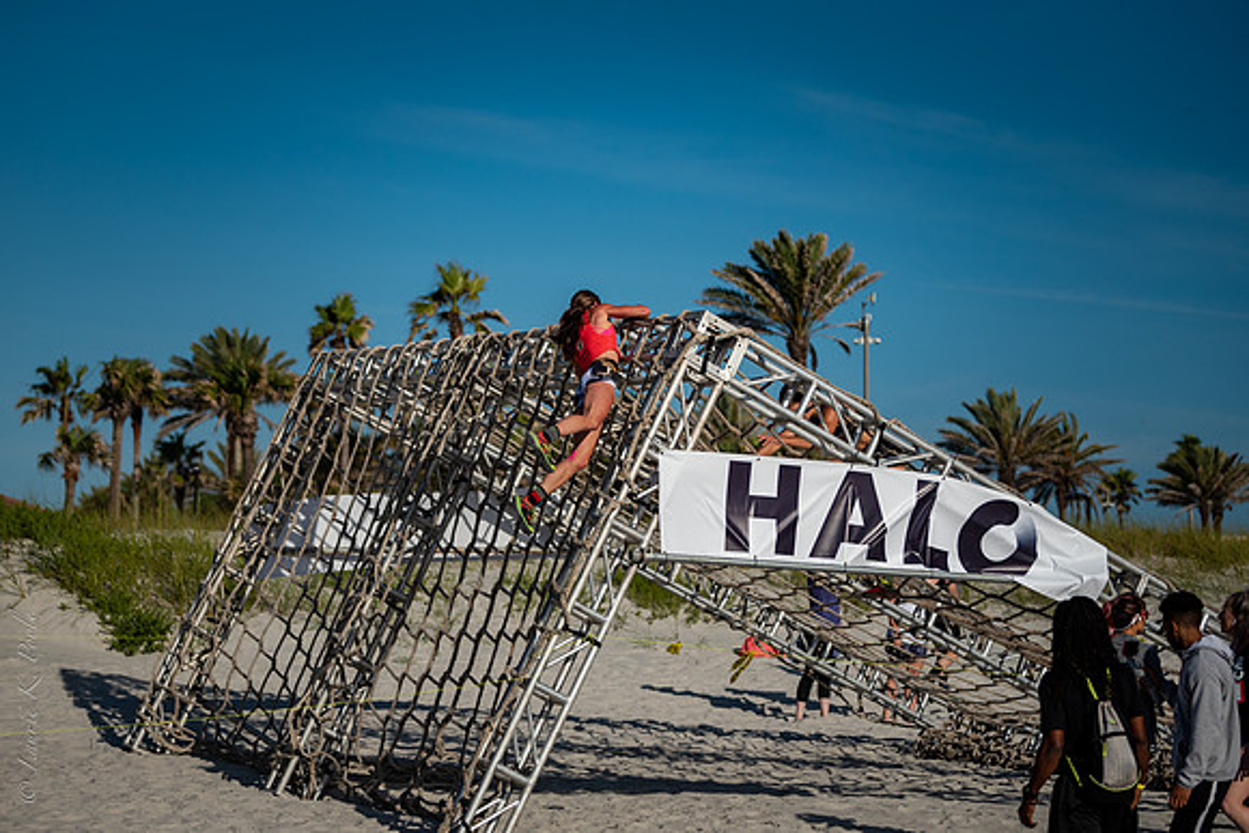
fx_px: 3052
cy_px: 333
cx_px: 633
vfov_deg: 15.5
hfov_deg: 23.1
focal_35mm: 88
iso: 200
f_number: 2.8
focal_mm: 70
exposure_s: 1/4000
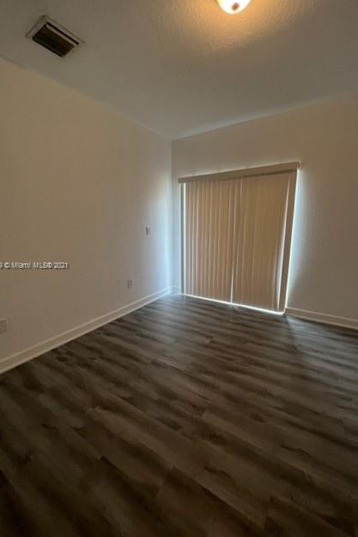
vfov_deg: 104.3
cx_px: 177
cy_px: 266
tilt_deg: -10.0
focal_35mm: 14
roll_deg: +0.5
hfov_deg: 81.2
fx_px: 209
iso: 160
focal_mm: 1.57
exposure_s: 1/60
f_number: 1.8
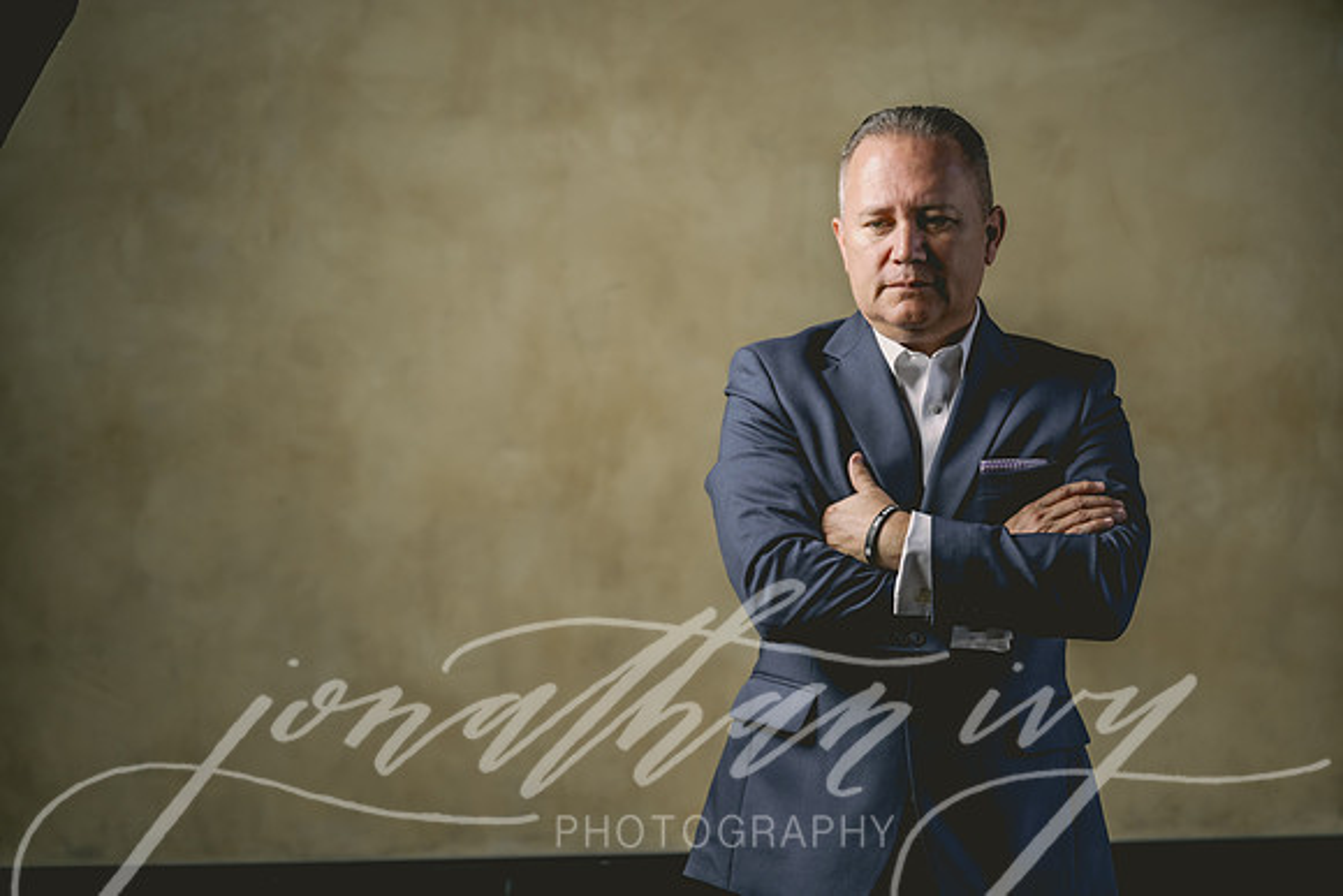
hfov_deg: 28.8
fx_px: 2612
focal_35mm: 70
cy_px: 448
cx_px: 672
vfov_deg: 19.5
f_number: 2.8
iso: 100
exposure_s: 1/200
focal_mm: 70
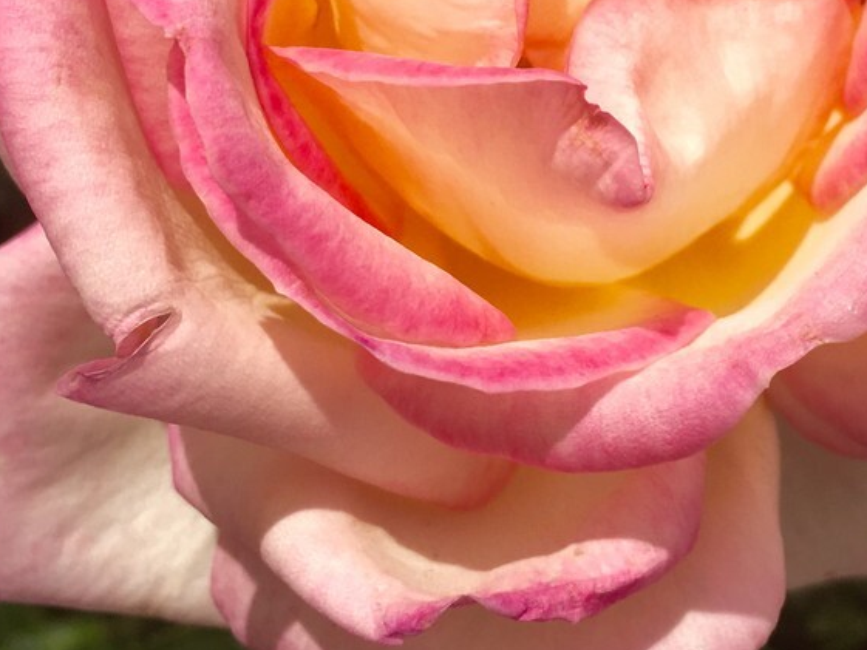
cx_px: 589
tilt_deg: -30.9
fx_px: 1553
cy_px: 119
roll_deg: -16.1
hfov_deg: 30.9
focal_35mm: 62
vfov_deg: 23.3
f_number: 2.2
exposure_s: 1/1425
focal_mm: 4.15
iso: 25
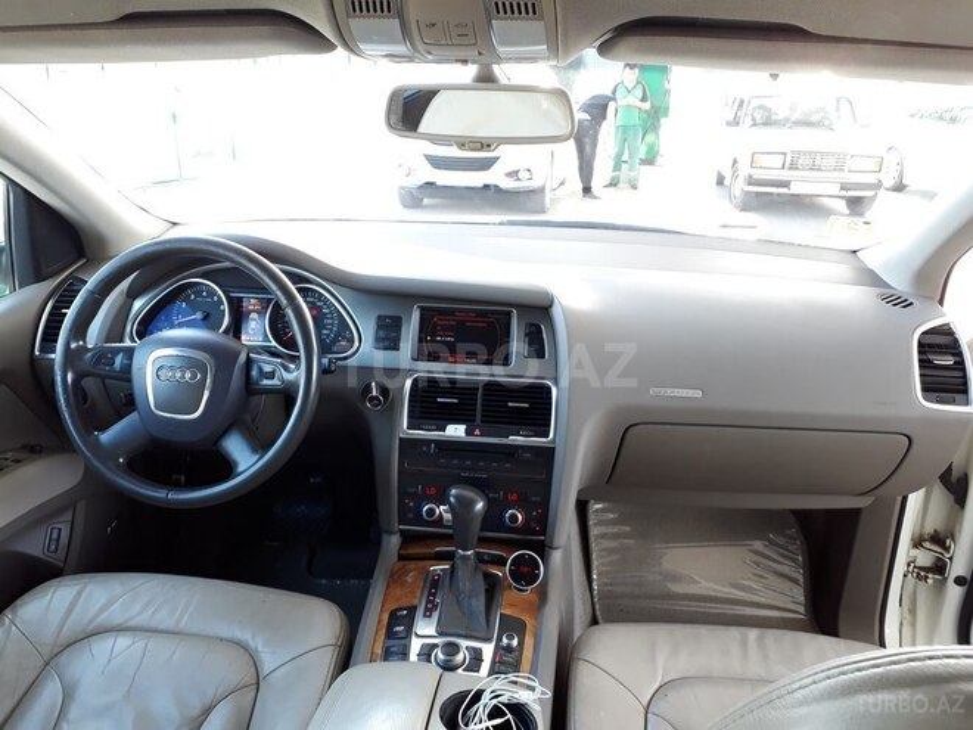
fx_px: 759
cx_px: 486
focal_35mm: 27
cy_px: 365
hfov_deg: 65.3
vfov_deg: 51.4
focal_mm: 3.6
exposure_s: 1/33
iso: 80
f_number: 1.9
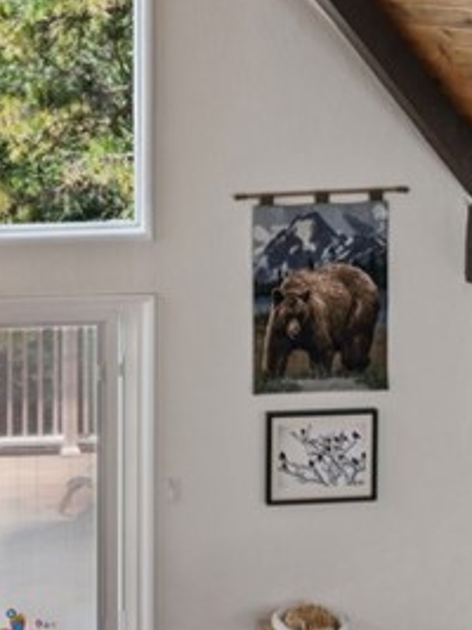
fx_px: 1094
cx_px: -17
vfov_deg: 28.8
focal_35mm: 60
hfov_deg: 23.2
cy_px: -80
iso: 100
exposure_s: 1/5
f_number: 13
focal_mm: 16.3
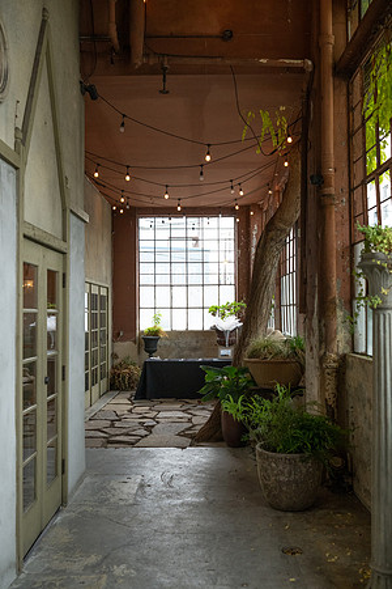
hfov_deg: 37.9
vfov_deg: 54.4
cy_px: 294
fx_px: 572
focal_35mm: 35
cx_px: 196
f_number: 3.5
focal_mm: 35
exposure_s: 1/250
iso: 2500
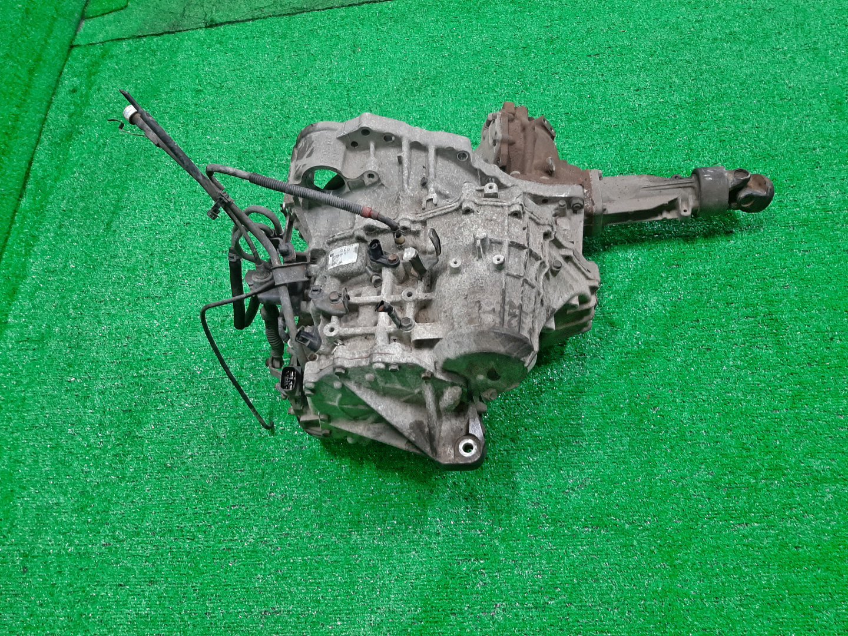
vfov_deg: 53.1
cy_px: 318
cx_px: 424
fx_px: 637
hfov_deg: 67.3
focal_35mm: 26
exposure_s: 1/50
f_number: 1.7
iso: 104
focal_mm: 3.93
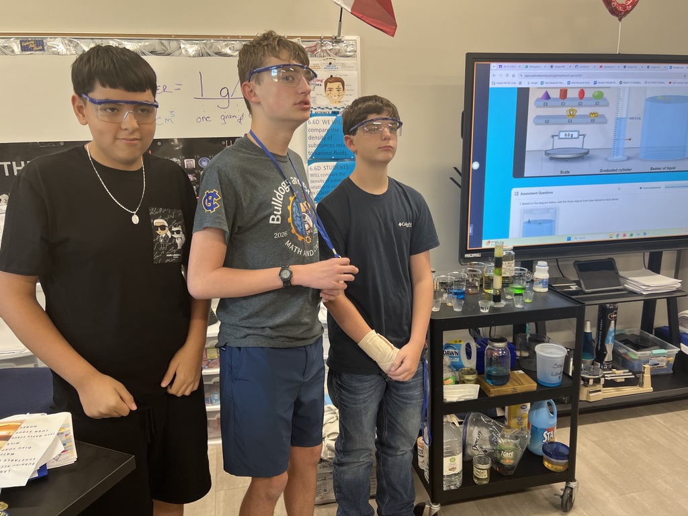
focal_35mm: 26
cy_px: 258
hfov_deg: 67.3
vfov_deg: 53.1
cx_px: 344
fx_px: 517
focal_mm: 5.7
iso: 80
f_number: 1.5
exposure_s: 1/60
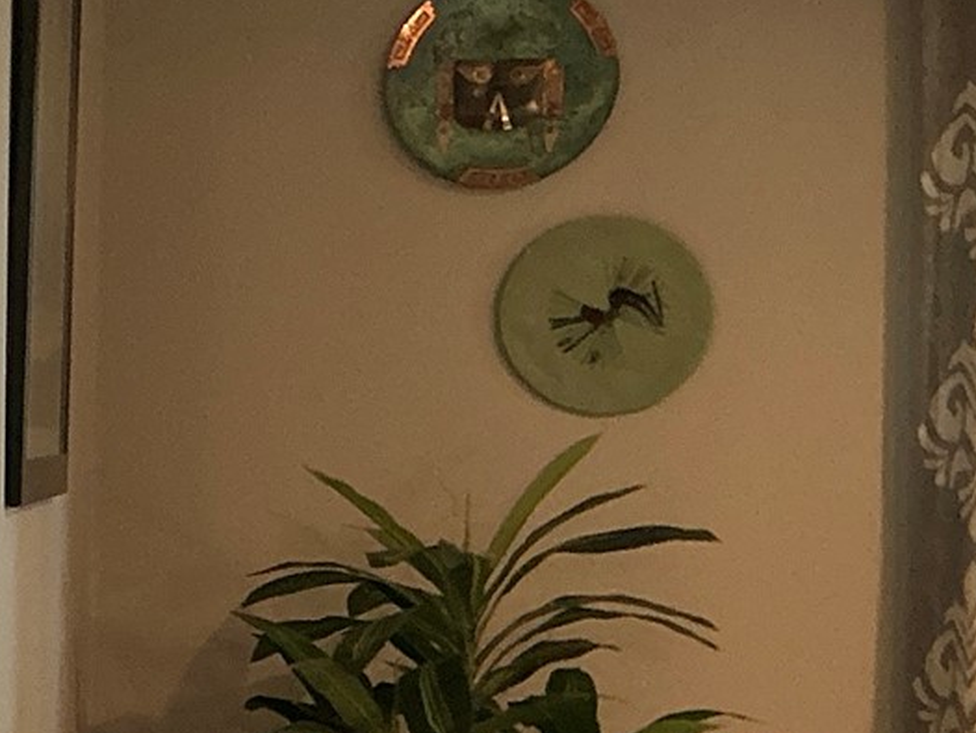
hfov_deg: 15.4
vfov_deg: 13.5
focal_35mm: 109
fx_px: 3075
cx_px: -800
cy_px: 612
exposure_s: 1/60
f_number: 1.8
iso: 80
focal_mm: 3
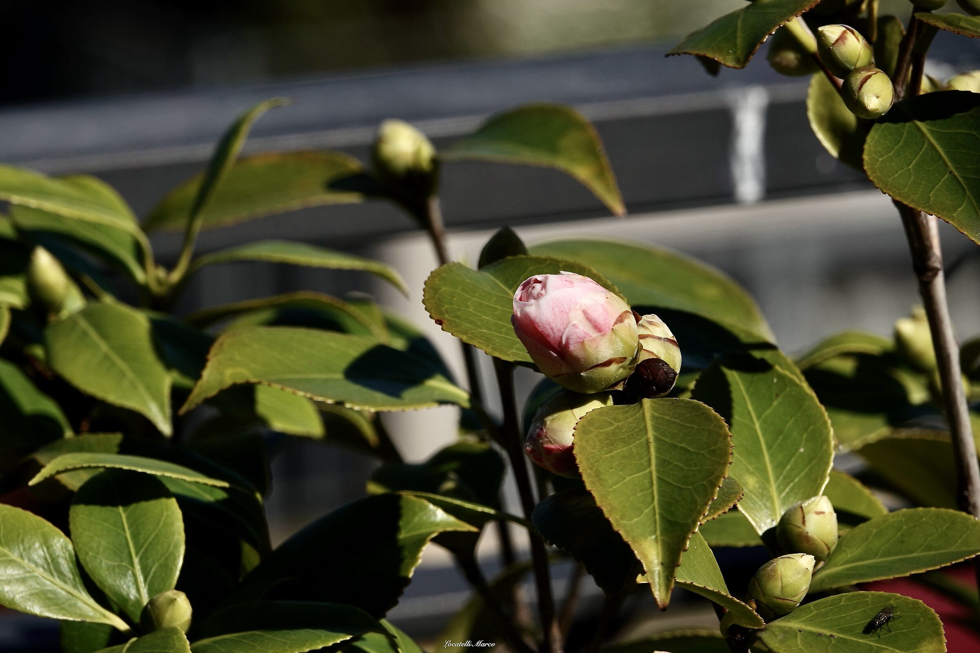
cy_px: 326
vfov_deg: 3.8
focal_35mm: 361
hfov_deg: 5.7
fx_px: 9826
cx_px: 490
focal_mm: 132.24
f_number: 7.1
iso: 100
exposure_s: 1/800
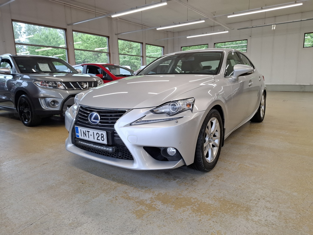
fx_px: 208
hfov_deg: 73.9
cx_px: 156
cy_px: 118
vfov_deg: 58.9
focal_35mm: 23
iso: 50
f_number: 1.8
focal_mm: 5.54
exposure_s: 1/114
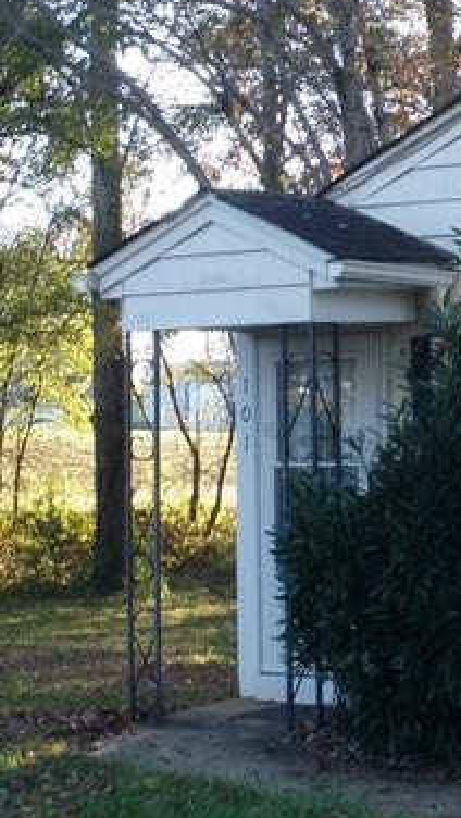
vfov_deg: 25.6
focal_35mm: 83
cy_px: 420
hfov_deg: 13.0
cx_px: 870
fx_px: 1800
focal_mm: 5
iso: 50
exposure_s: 1/60
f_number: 3.5
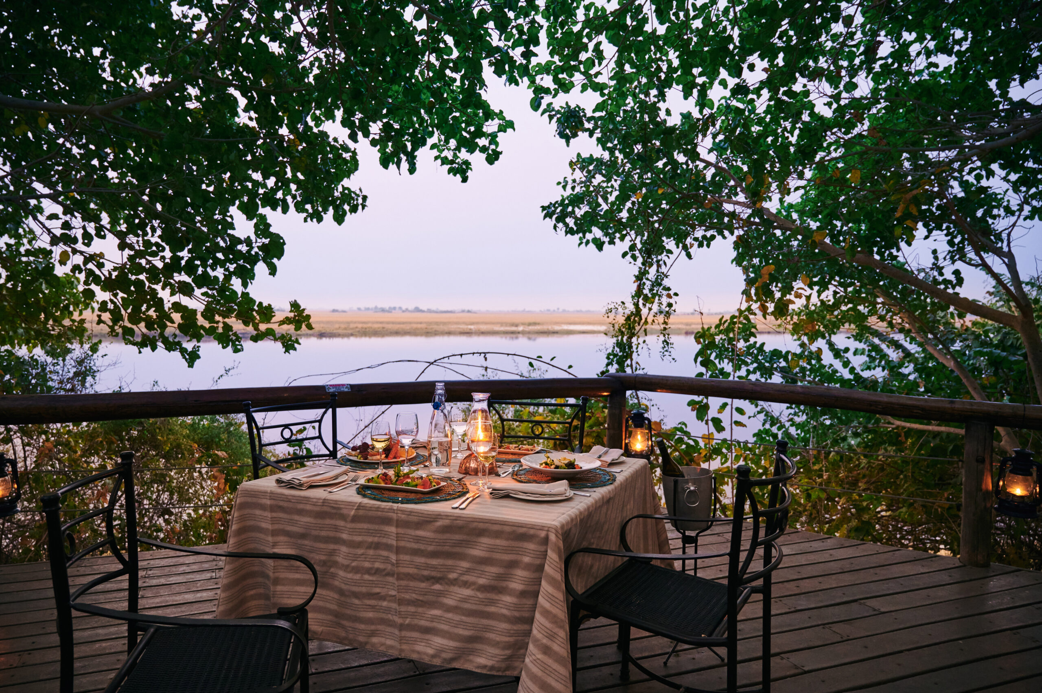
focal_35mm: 24
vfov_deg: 53.1
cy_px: 346
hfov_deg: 73.8
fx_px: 694
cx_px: 521
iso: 2000
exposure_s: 1/60
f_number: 4
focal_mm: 24
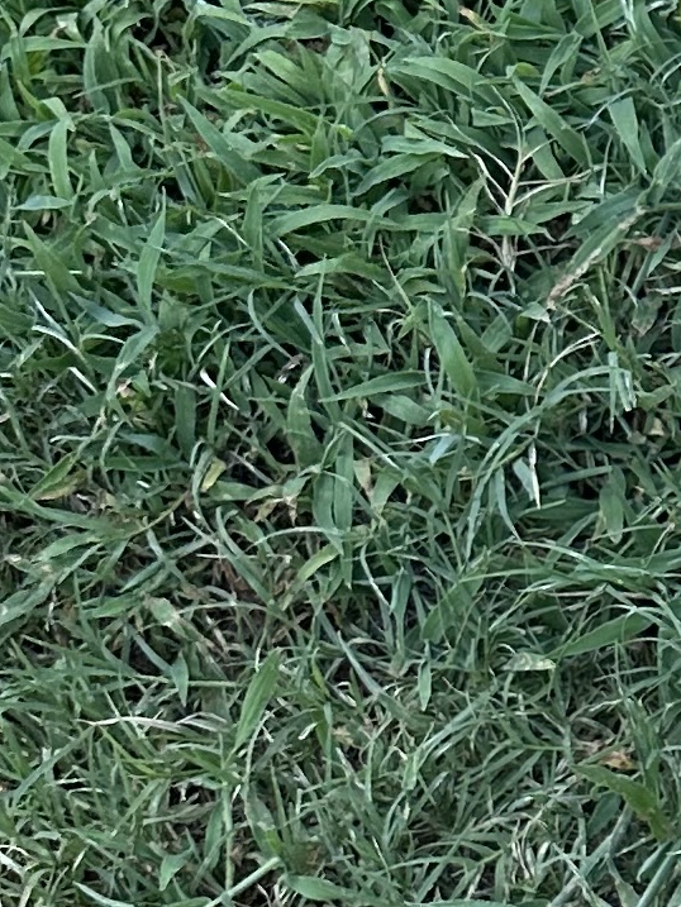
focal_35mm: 135
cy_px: 549
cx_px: 1735
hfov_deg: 9.5
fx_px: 3540
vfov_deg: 14.6
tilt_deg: -58.6
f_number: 1.78
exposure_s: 1/1289
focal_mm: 6.86
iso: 80
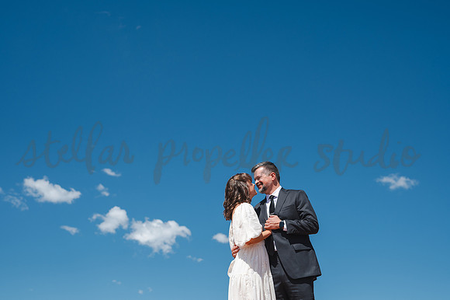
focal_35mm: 50
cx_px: 225
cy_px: 150
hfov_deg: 39.6
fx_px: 625
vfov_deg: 27.0
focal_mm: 50
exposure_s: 1/2500
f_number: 3.5
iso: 100
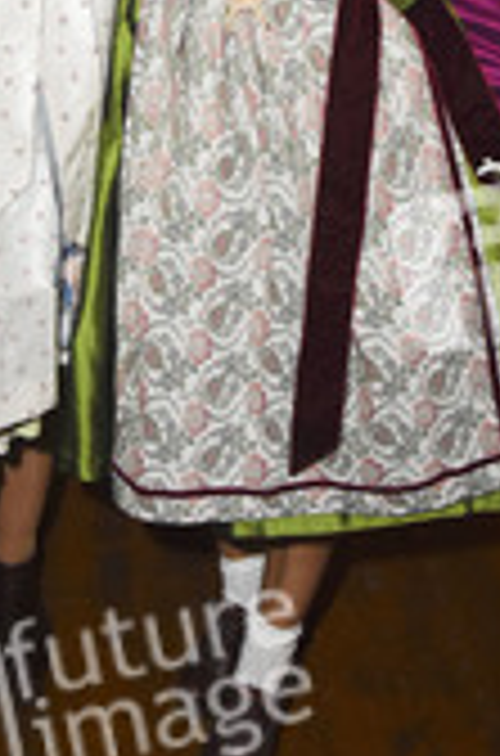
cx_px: 212
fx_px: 1576
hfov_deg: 18.0
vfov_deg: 25.8
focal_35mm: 75
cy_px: 22
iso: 1600
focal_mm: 21
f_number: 3.8
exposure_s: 1/160
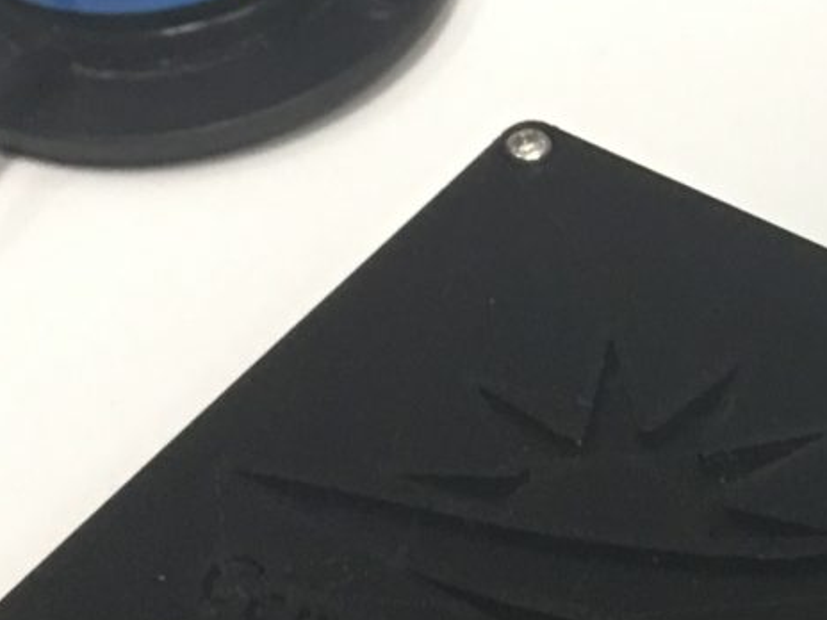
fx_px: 3823
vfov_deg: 9.2
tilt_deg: -52.4
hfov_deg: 11.5
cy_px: 754
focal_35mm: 160
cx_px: 1494
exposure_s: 1/17
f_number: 2.2
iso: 64
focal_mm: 4.15
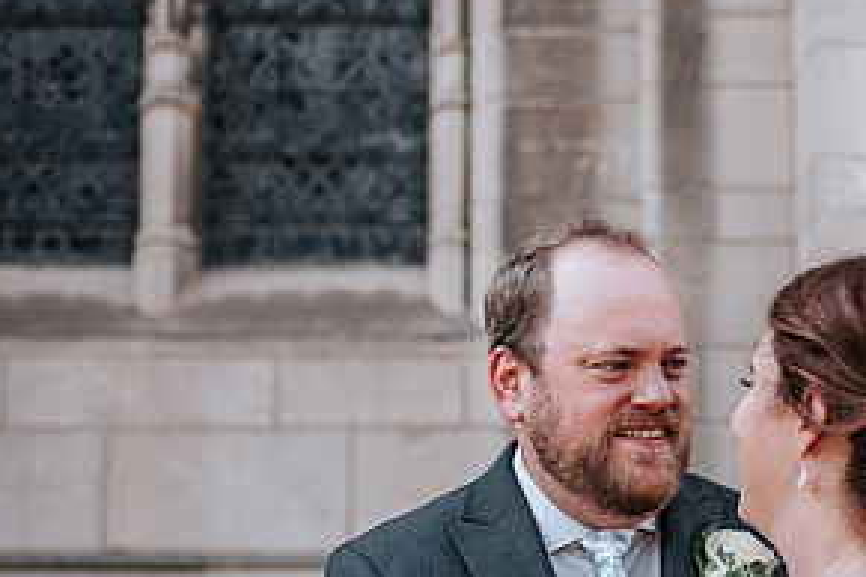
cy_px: 412
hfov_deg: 25.3
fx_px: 1900
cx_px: 664
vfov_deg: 17.2
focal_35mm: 79
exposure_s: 1/500
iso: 110
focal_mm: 35
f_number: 2.2
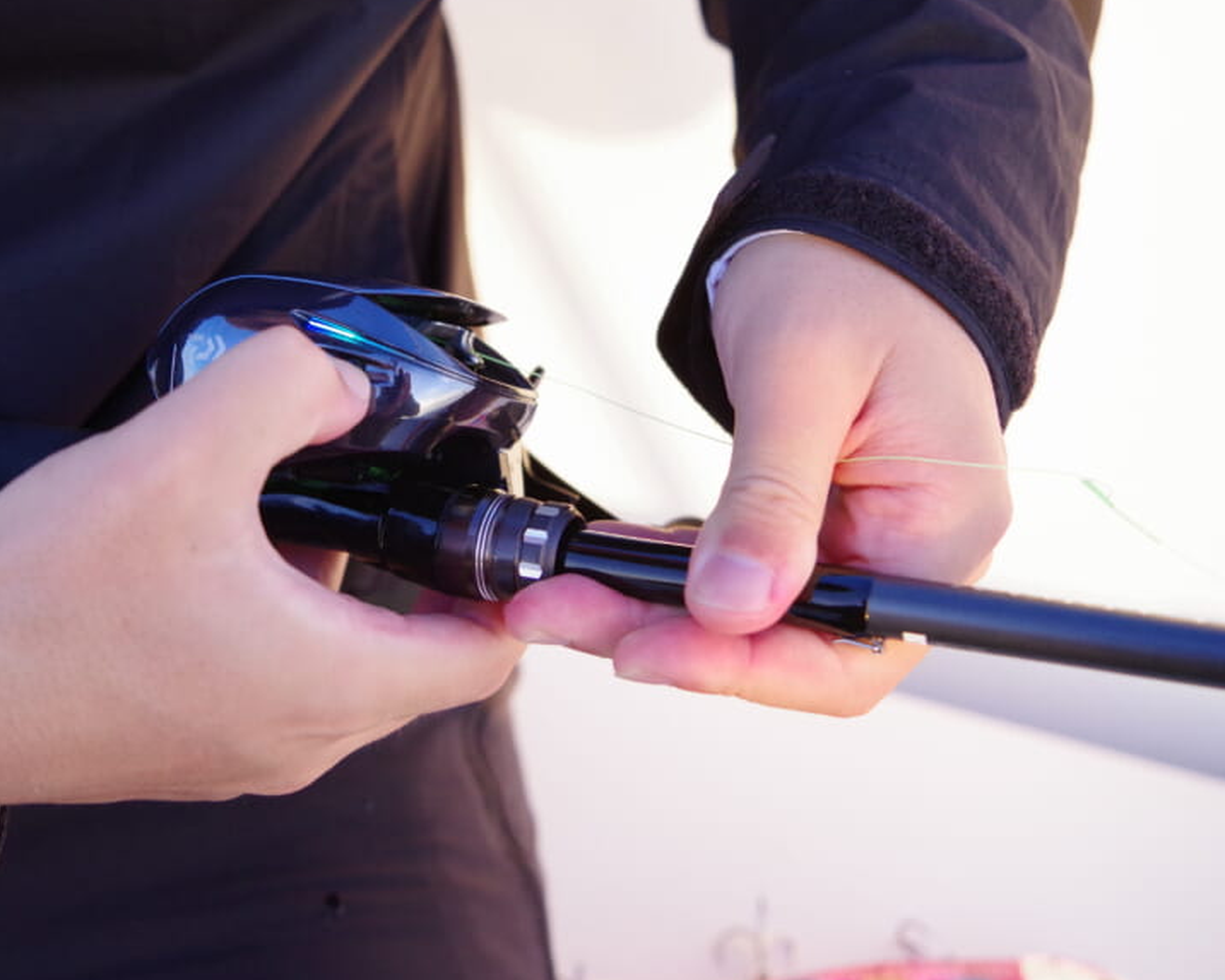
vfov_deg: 31.9
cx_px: 349
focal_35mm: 47
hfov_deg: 38.8
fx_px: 1704
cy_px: 349
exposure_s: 1/500
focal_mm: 28
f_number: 3.5
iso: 1600
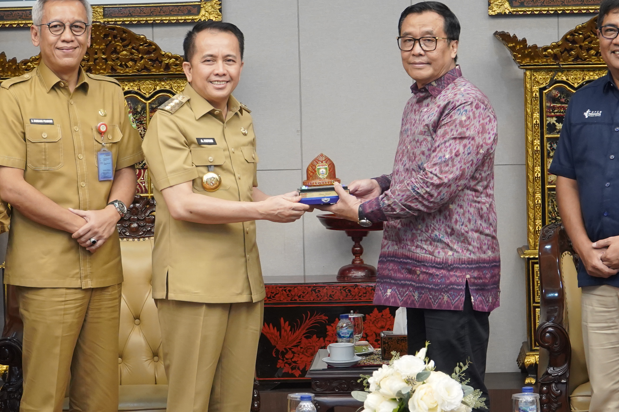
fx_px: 2012
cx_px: 288
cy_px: 173
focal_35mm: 117
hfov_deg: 17.5
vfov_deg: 11.7
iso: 2500
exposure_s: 1/160
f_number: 5
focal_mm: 56
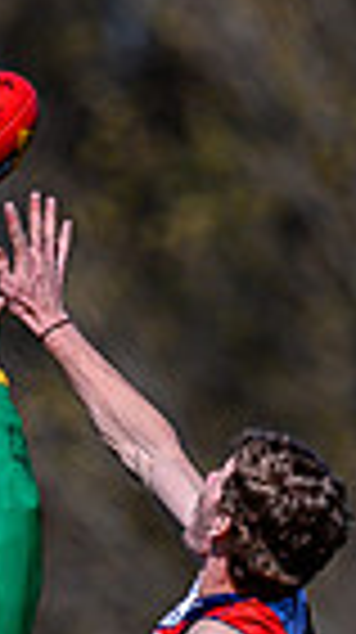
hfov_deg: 0.4
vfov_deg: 0.7
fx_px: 53055
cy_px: 1004
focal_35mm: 3152
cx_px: 58
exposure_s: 1/2500
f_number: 4
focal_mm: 500
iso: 140
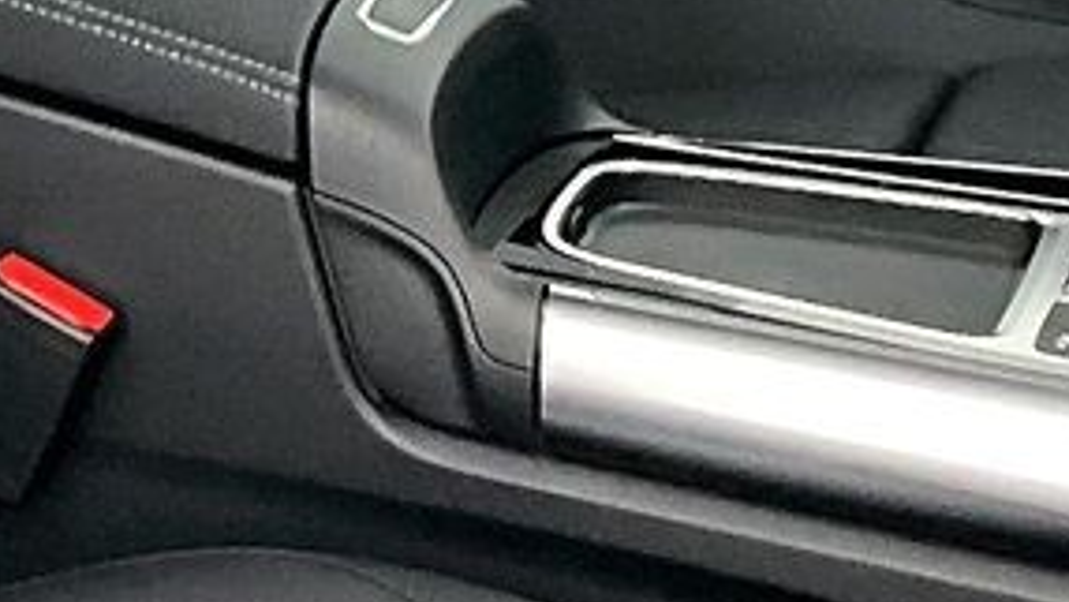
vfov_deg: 6.8
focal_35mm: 177
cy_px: -179
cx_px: -224
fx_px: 5018
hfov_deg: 11.9
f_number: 1.8
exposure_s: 1/40
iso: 250
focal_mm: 3
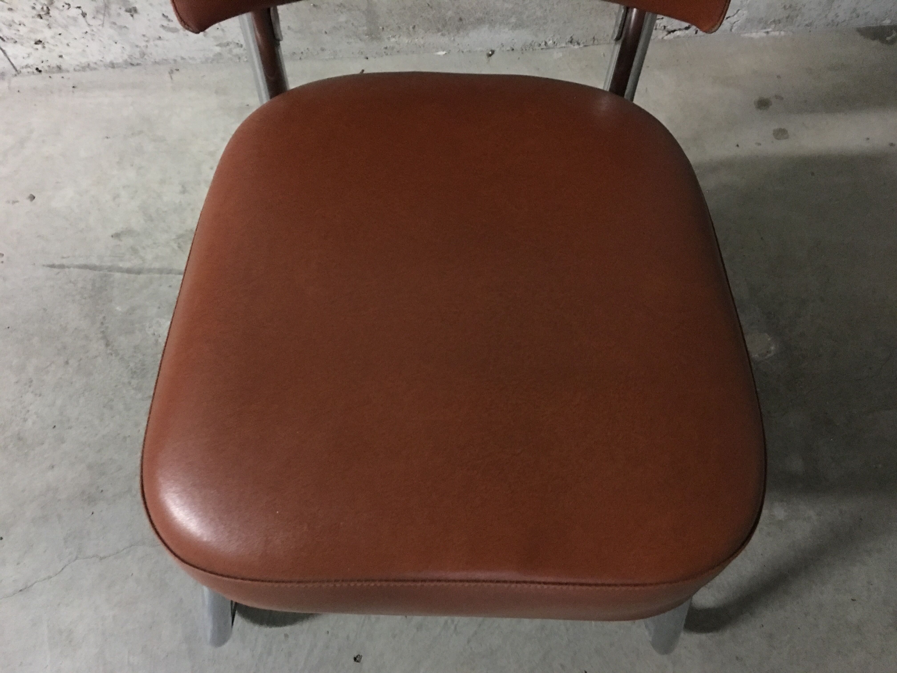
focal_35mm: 29
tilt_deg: -65.4
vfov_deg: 48.2
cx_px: 448
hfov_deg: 61.7
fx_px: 751
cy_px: 336
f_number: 2.2
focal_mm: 4.15
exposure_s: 1/4
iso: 200
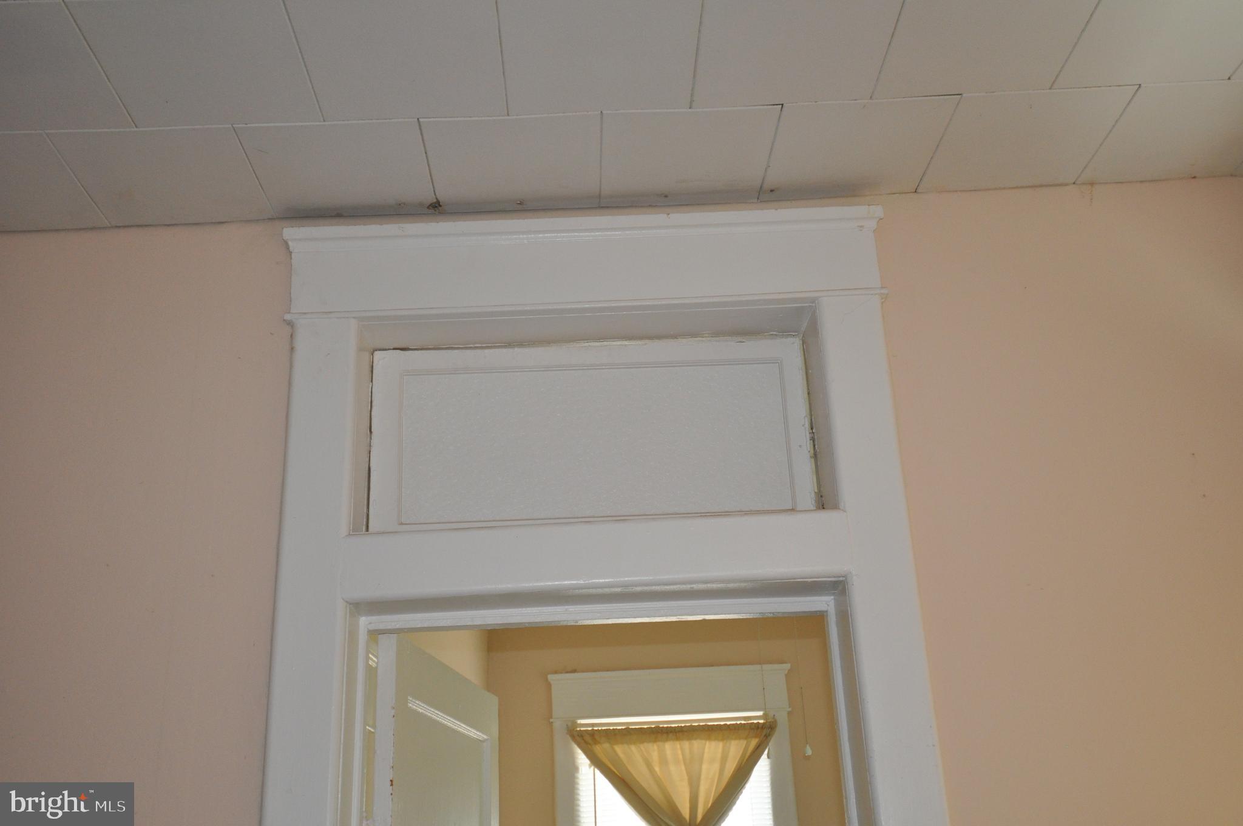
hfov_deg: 53.2
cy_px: 413
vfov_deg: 36.8
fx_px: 1241
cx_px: 622
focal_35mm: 36
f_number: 4
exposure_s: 1/60
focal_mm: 24
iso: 800
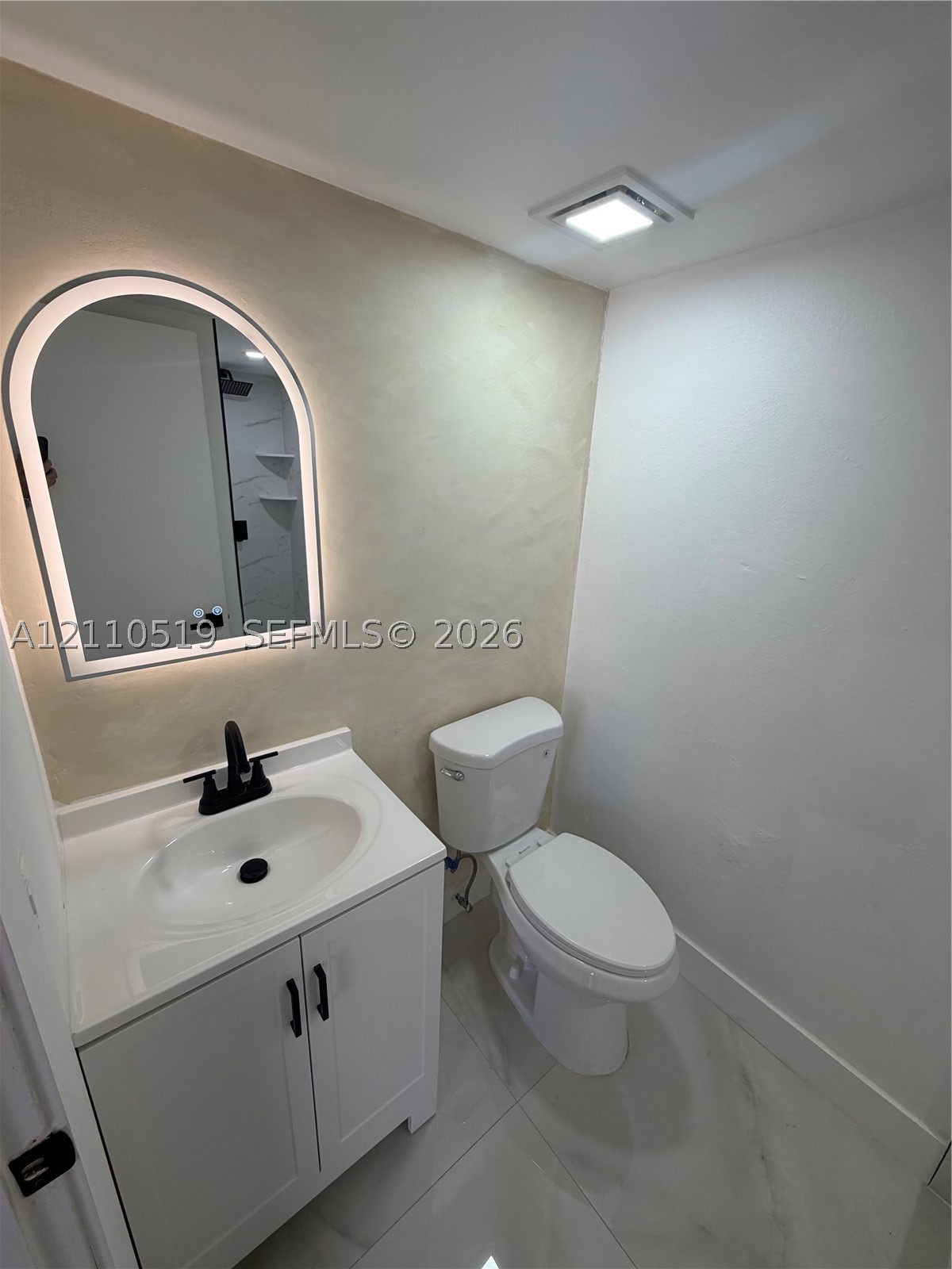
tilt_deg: -17.7
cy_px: 634
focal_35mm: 14
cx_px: 476
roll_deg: -2.4
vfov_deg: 102.1
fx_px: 513
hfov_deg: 85.7
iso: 80
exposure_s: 1/120
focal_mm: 2.22
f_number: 2.2
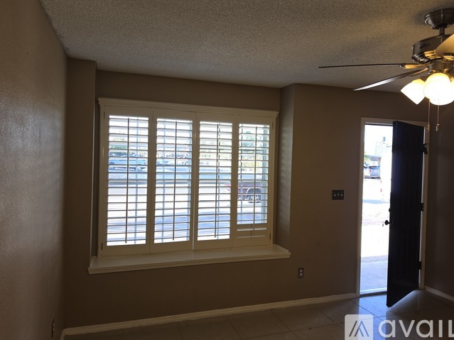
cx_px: 223
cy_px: 165
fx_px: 315
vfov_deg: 56.8
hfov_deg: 71.6
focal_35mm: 24
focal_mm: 6.5
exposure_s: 1/60
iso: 12
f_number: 1.4
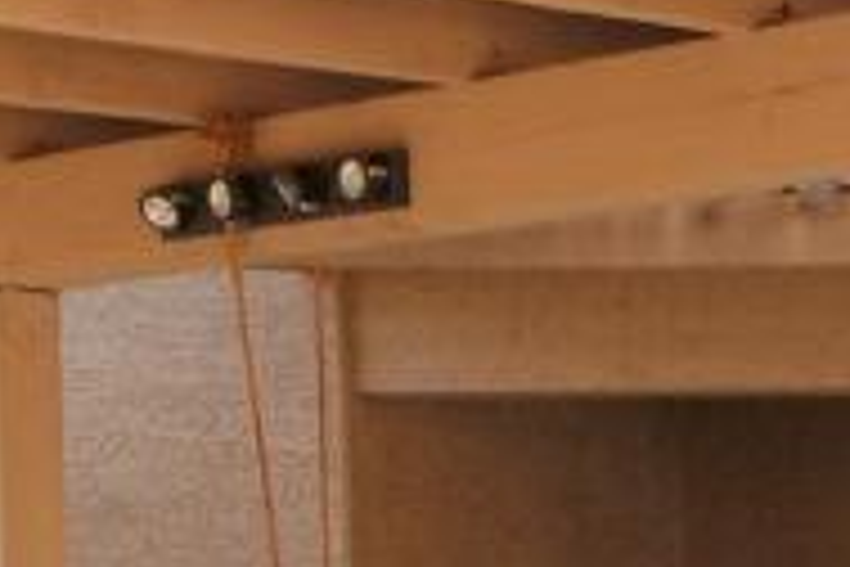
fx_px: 3447
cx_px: 1430
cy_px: 1084
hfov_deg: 13.0
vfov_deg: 8.9
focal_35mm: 146
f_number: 5
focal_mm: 9
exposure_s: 1/125
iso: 200
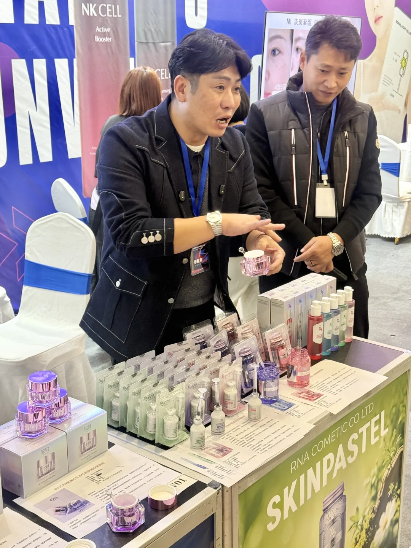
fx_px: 760
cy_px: 274
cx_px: 206
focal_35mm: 48
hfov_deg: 30.3
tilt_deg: -15.8
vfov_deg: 39.7
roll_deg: -1.1
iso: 160
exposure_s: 1/50
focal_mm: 6.76
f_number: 1.78
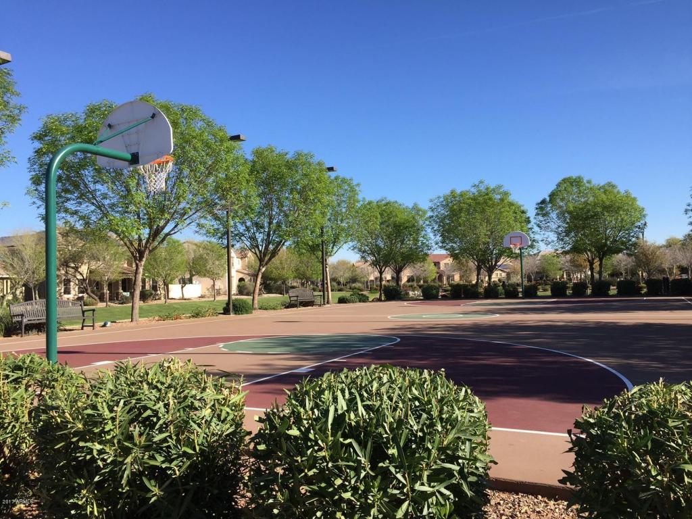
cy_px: 260
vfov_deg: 48.2
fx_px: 580
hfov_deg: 61.7
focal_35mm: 29
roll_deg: +1.0
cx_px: 346
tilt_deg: +4.1
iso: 32
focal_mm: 4.15
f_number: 2.2
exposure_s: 1/1163
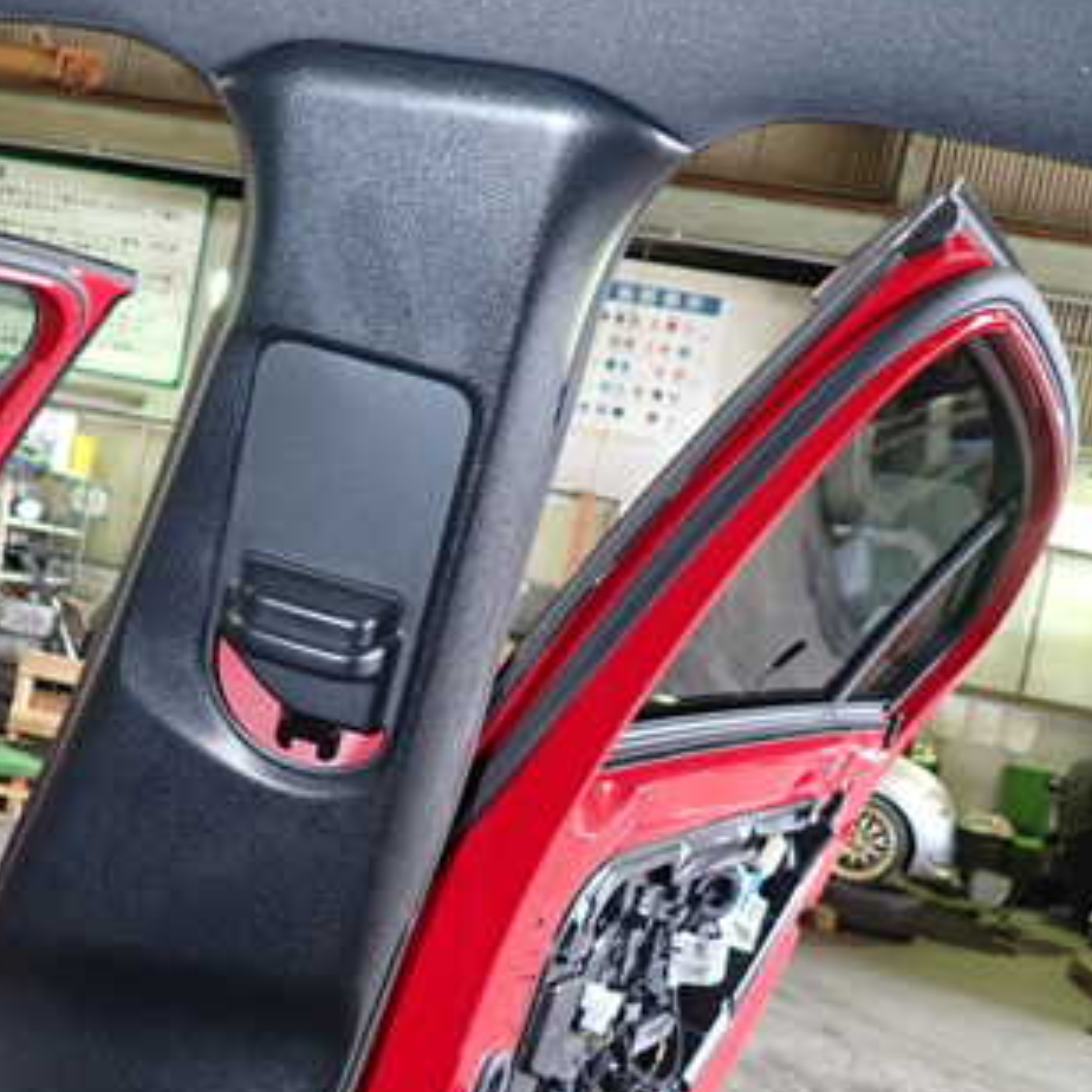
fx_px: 1535
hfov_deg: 38.3
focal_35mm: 43
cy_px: 723
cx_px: 298
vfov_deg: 38.7
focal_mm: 4.5
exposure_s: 1/30
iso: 320
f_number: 2
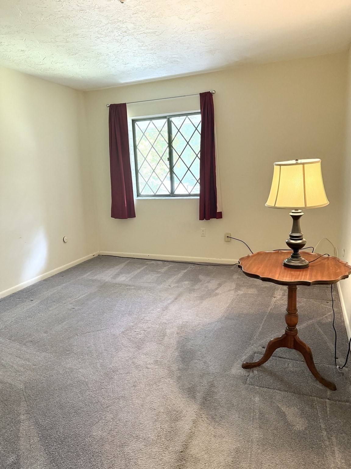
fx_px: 324
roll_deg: +1.2
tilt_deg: -10.9
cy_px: 234
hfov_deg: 56.8
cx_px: 176
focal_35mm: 24
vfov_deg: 71.6
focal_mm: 6.76
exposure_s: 1/60
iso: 400
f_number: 1.78
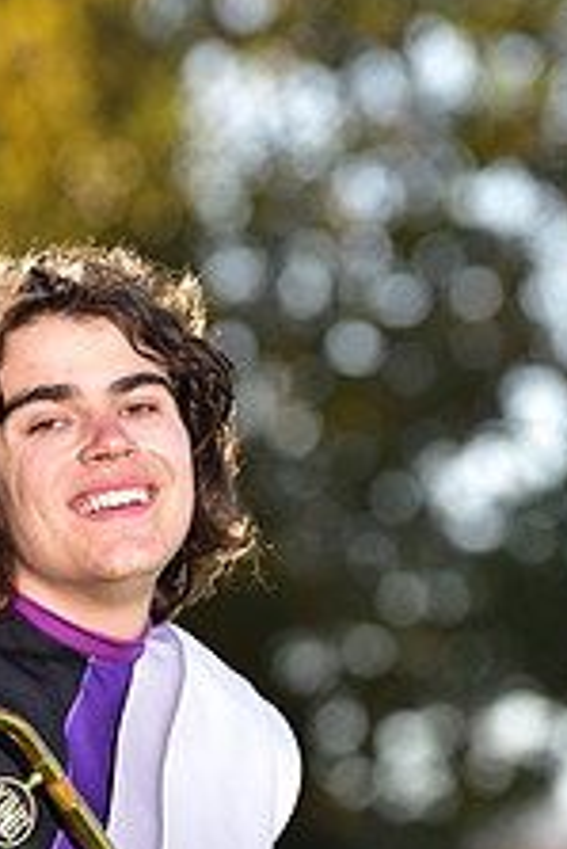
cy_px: 1062
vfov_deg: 4.0
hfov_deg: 2.6
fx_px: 12265
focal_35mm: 520
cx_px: 78
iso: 80
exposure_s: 1/200
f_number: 5
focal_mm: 200
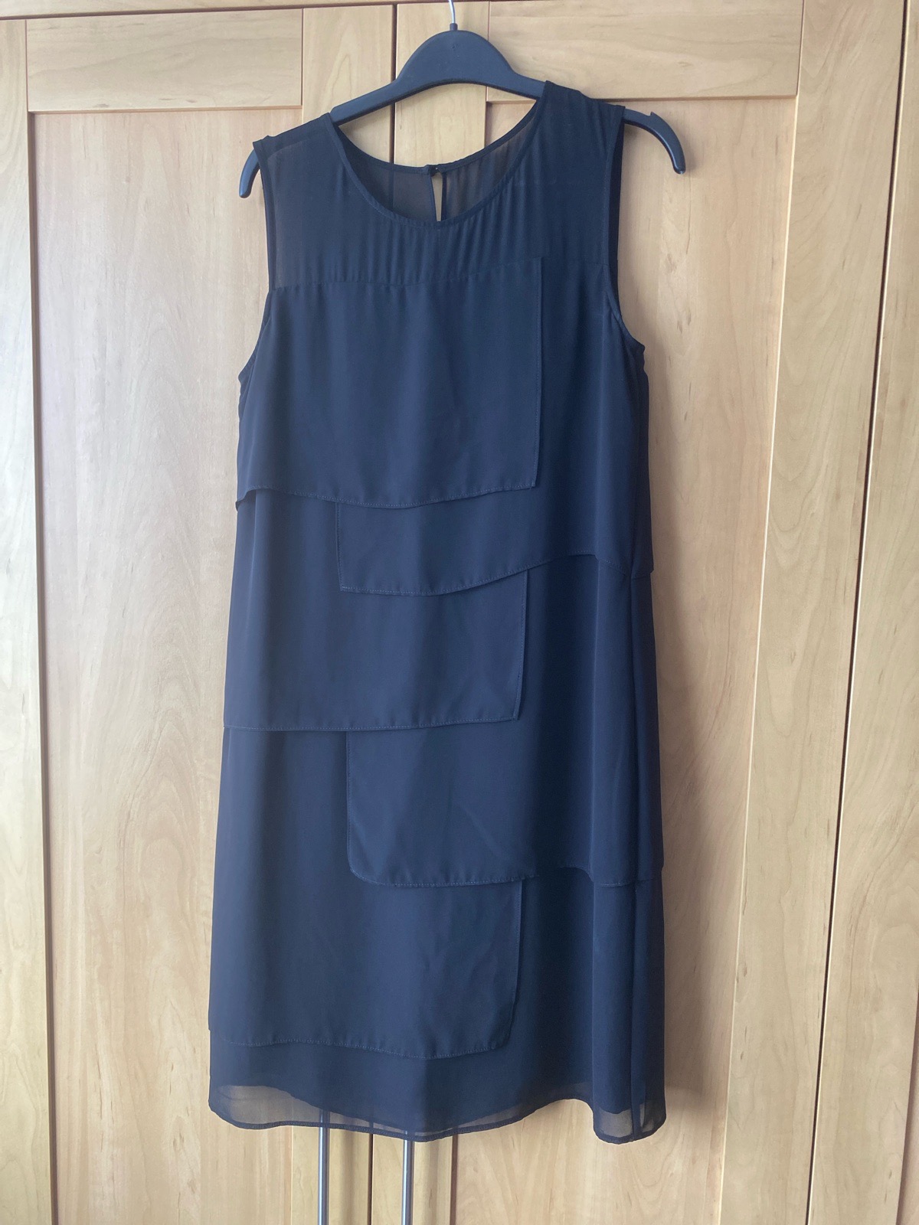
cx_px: 460
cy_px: 612
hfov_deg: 53.1
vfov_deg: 67.3
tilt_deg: -7.6
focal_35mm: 26
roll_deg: -0.8
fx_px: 920
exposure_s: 1/94
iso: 125
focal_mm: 4.25
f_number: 1.8
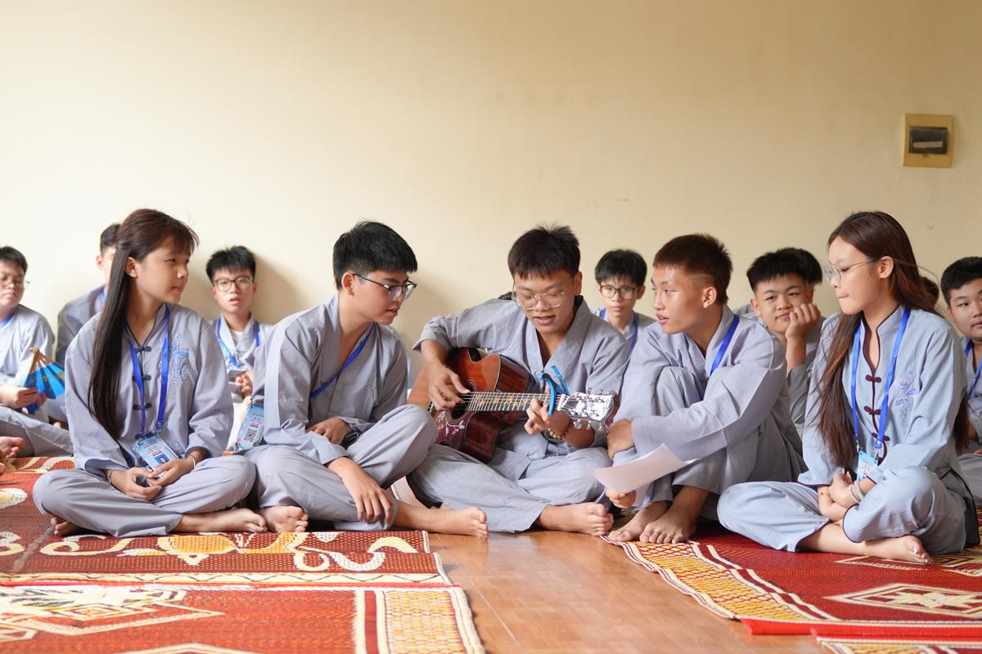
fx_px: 1827
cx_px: 491
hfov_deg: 30.1
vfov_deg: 20.3
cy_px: 327
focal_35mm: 67
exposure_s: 1/125
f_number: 2.8
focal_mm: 45
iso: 1250
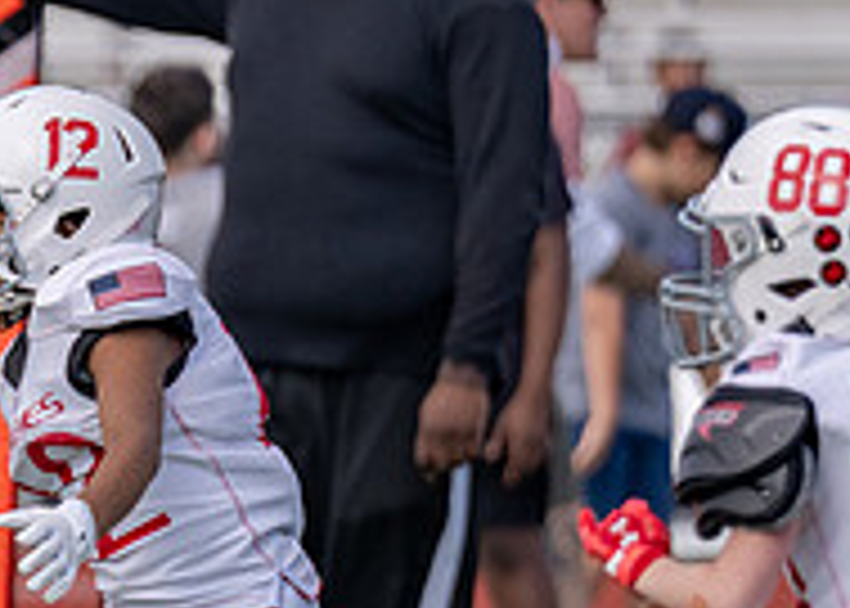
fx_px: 23127
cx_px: -838
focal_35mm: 958
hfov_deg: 2.1
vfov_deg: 1.5
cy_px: 481
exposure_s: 1/3200
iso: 160
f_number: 2.8
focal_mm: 200
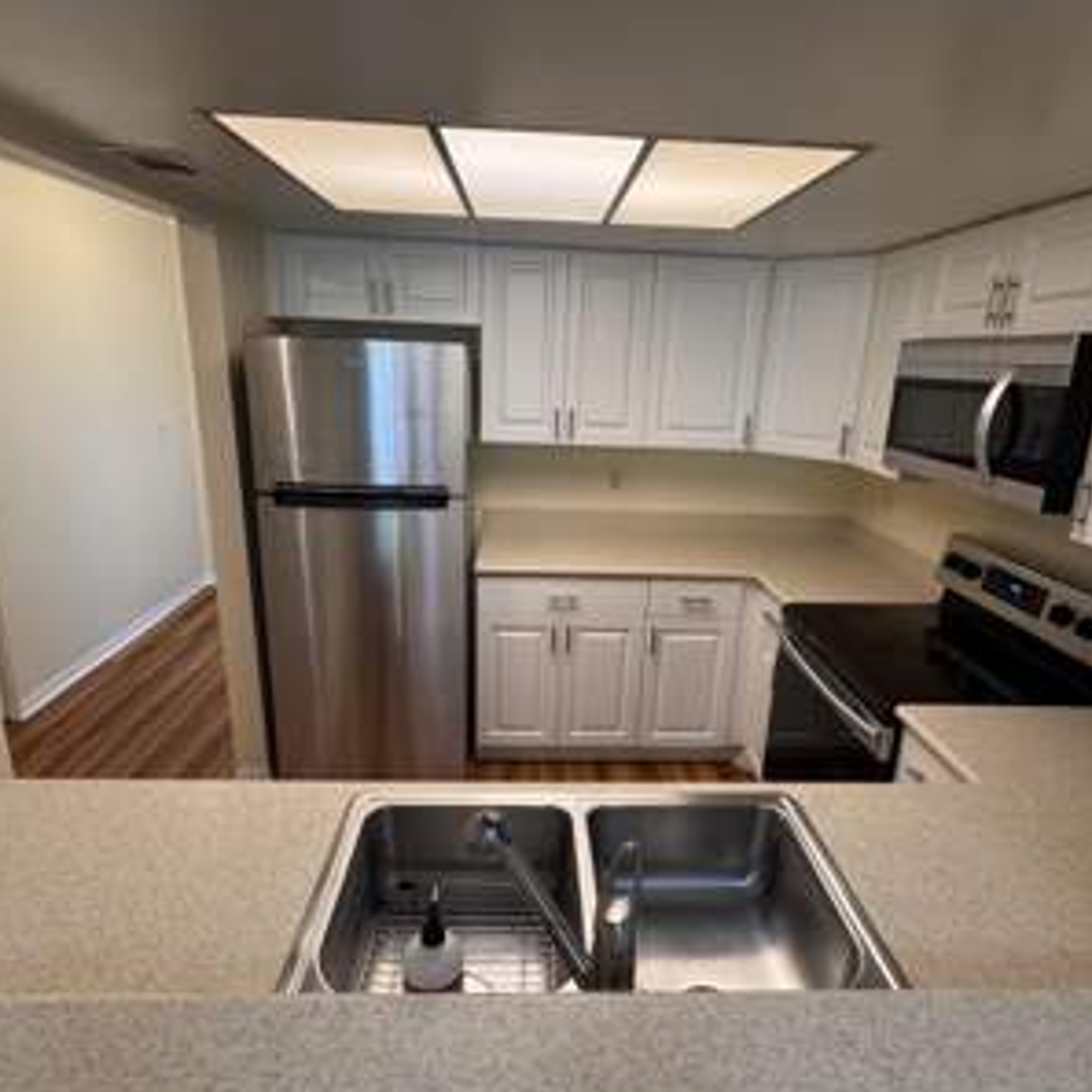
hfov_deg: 74.8
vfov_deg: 74.8
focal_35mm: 20
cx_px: 570
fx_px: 714
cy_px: 561
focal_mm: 2.22
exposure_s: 1/60
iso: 400
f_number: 2.2
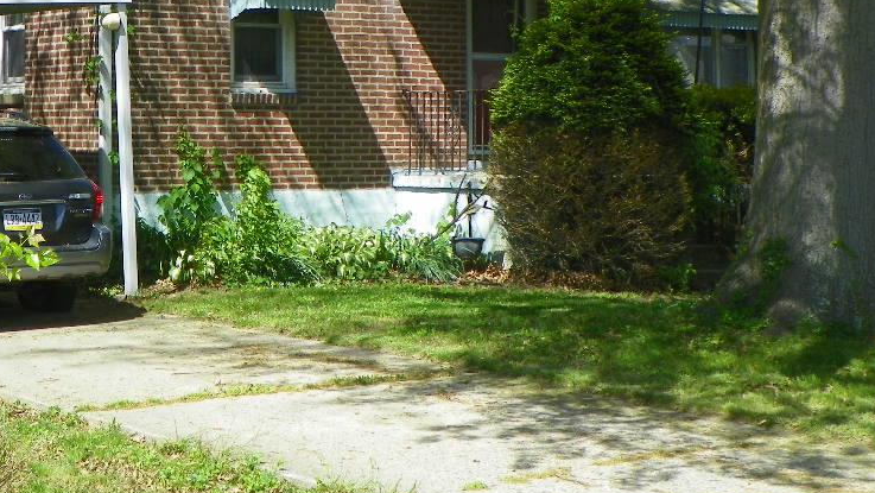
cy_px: -6
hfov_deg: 24.2
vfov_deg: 13.7
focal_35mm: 87
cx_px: 222
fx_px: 2019
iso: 64
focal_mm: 8.2
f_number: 4
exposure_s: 1/250
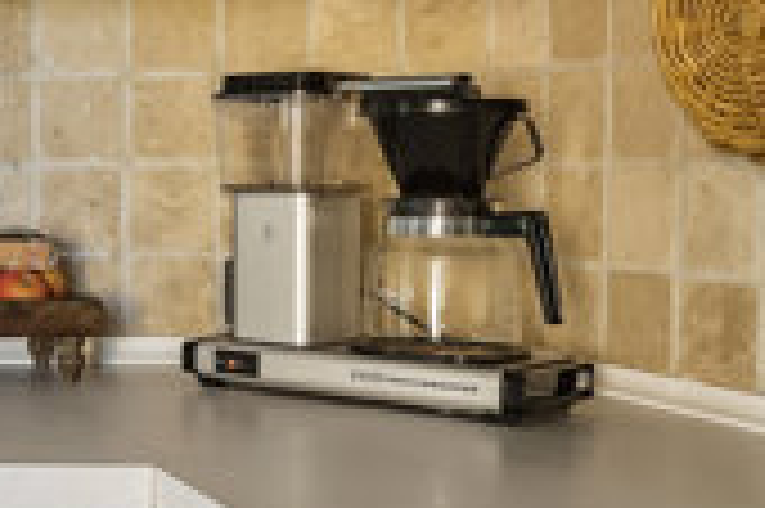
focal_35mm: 66
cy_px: 155
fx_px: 1401
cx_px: -378
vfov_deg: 20.5
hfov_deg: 24.1
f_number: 5
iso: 160
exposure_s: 1/20
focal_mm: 14
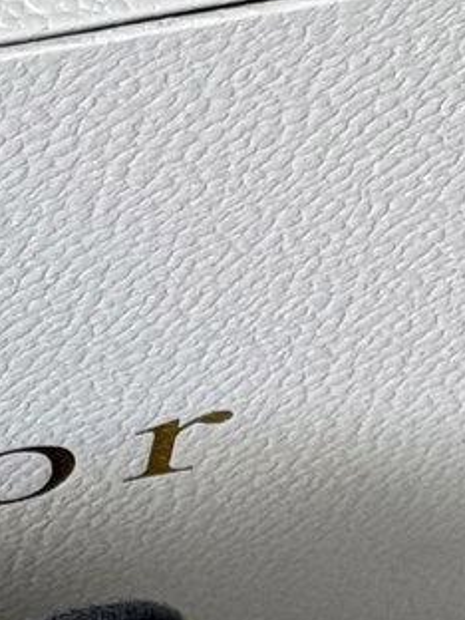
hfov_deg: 4.7
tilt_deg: -72.5
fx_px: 5517
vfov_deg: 6.4
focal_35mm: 308
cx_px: -487
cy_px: 938
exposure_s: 1/78
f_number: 1.78
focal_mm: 6.76
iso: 100
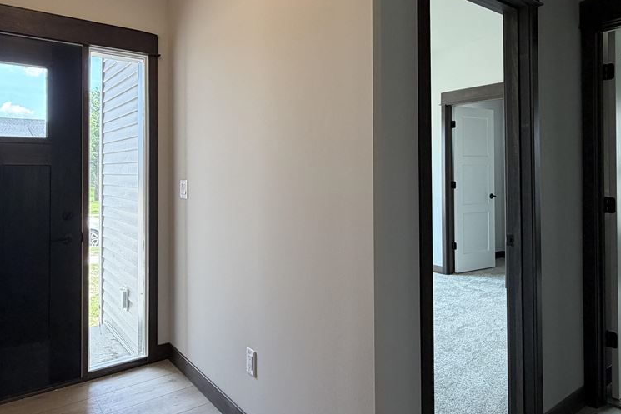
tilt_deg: +0.4
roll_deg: +0.7
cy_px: 166
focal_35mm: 25
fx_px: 431
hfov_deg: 71.5
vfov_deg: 51.0
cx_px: 305
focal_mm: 2.22
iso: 160
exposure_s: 1/120
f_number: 2.2
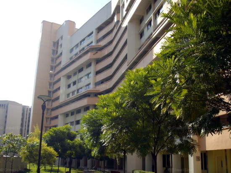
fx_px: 247
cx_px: 116
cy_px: 86
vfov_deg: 38.6
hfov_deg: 50.2
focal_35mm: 37
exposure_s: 1/250
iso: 80
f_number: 5.6
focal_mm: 6.2
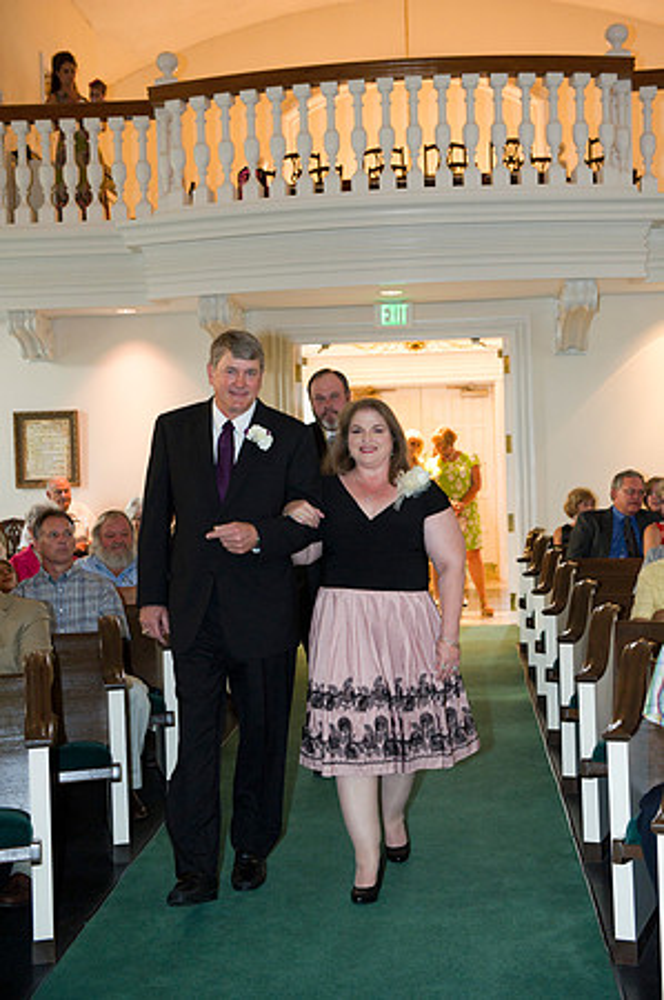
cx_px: 332
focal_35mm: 50
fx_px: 1386
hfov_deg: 26.9
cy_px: 500
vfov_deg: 39.6
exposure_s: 1/60
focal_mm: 50
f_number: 3.5
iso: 1600
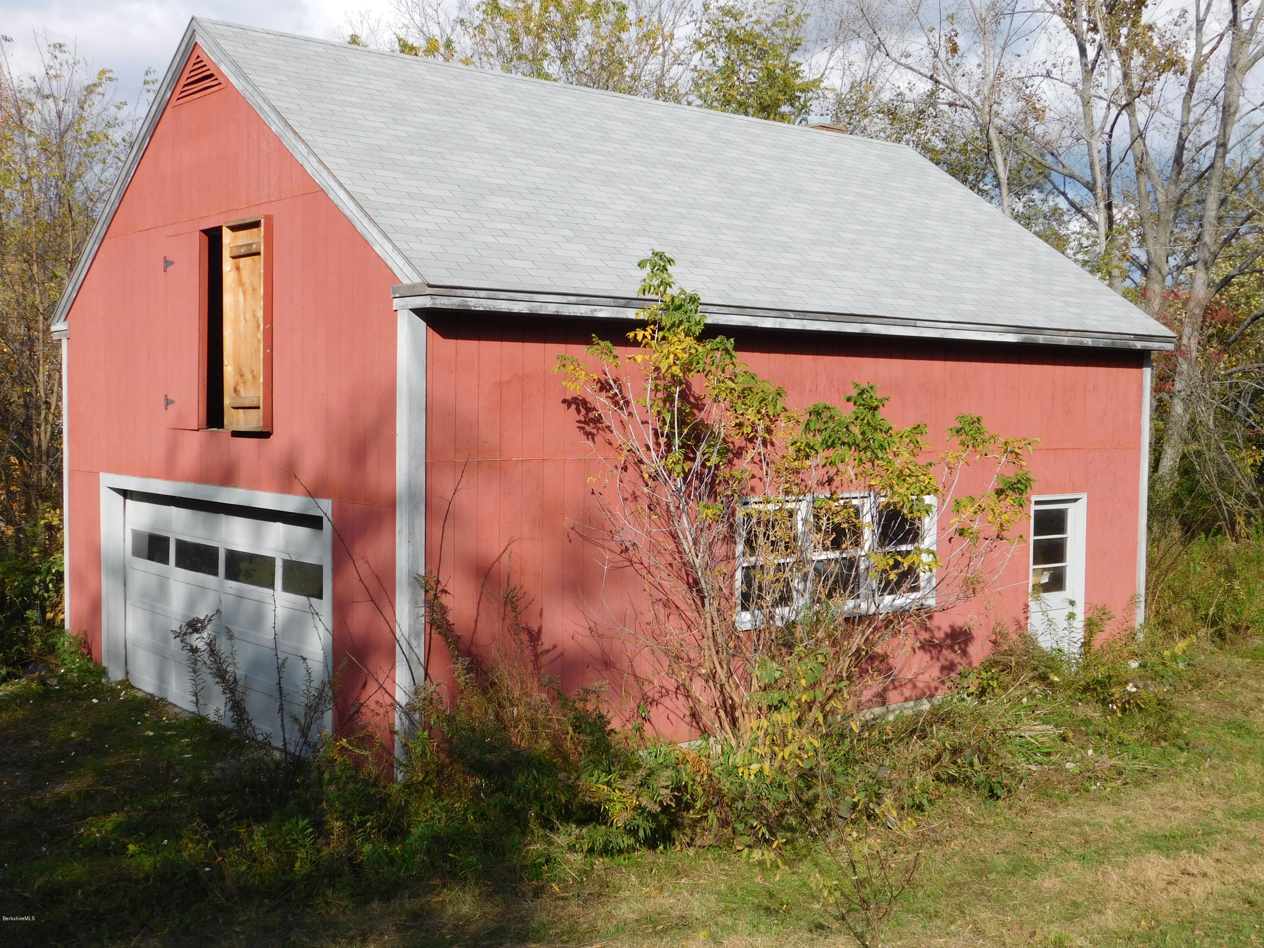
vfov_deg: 36.0
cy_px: 474
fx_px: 1461
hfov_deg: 46.8
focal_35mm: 40
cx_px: 632
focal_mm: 7.1
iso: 125
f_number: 3.6
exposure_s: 1/1000
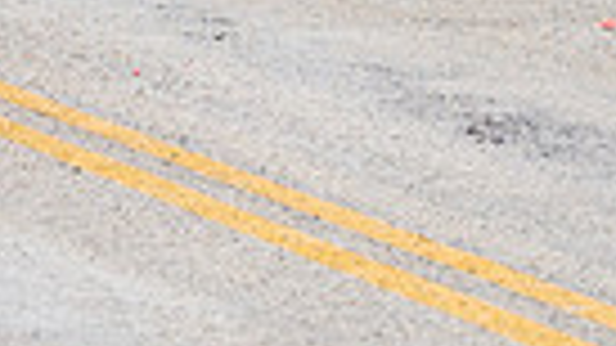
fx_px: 4916
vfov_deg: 4.0
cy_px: -270
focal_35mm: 301
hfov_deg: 7.1
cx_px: -303
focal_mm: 60
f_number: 2.8
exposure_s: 1/640
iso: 320
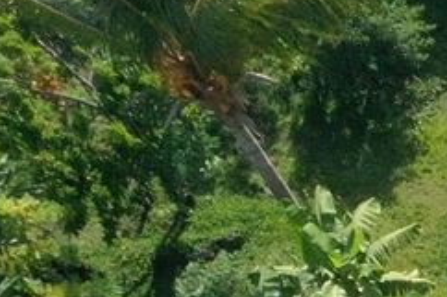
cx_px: 1391
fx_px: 2544
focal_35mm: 205
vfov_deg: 6.0
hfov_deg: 8.3
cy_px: 1046
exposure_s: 1/15
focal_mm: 10.26
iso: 500
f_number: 10
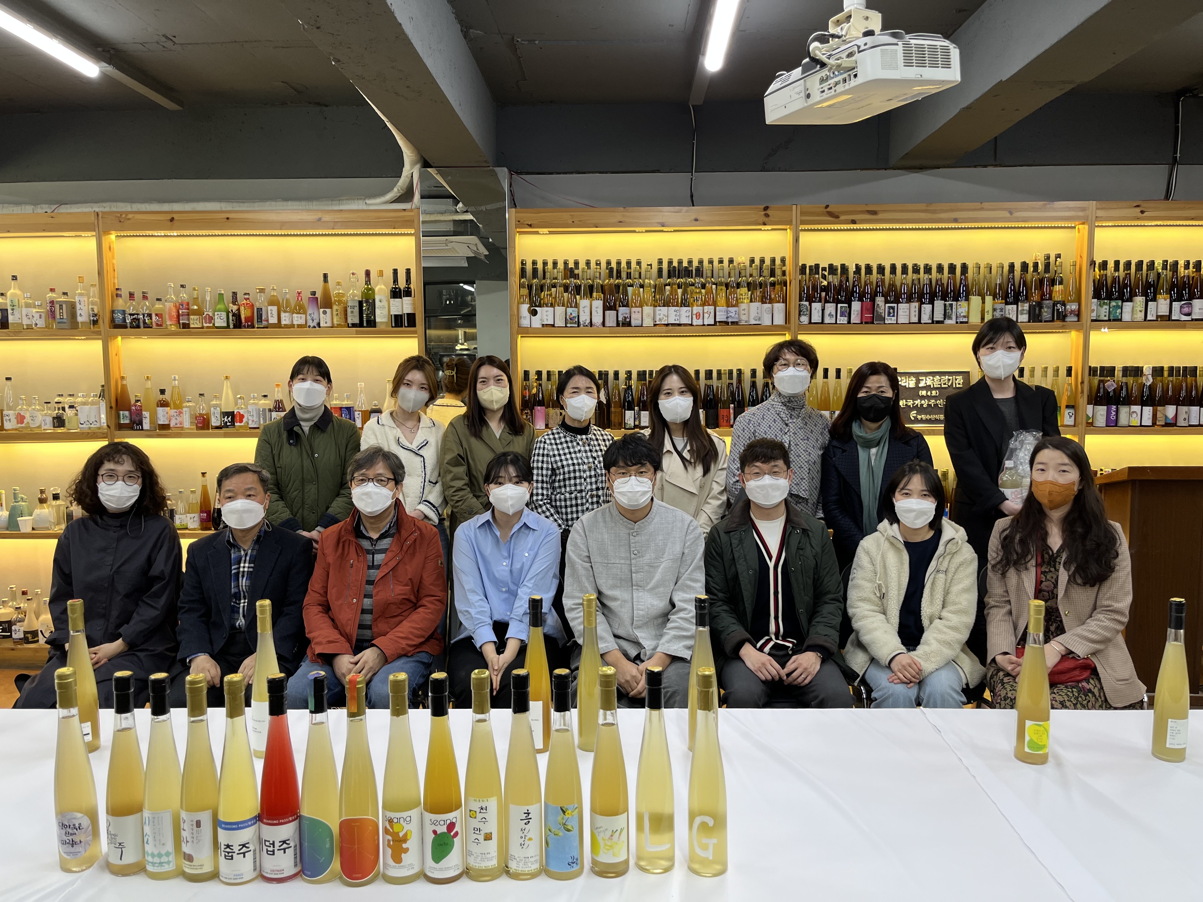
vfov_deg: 53.1
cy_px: 451
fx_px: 904
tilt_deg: -5.1
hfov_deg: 67.3
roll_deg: +0.8
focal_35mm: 26
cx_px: 602
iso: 64
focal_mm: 5.1
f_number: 1.6
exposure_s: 1/60
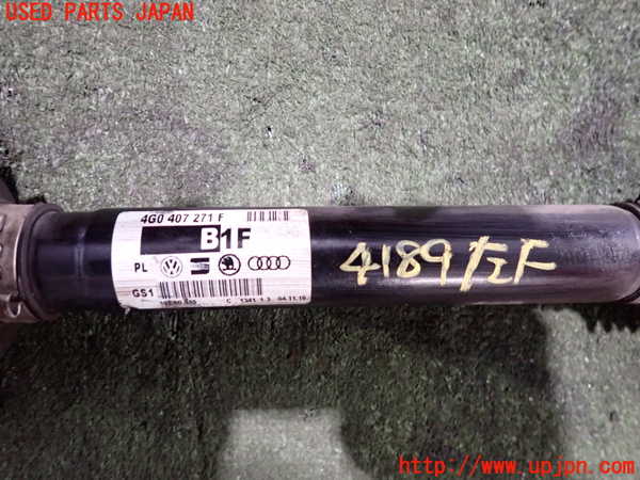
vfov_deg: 54.9
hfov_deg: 69.4
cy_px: 240
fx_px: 462
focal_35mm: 25
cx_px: 320
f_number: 2
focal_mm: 4.5
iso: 800
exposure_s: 1/20
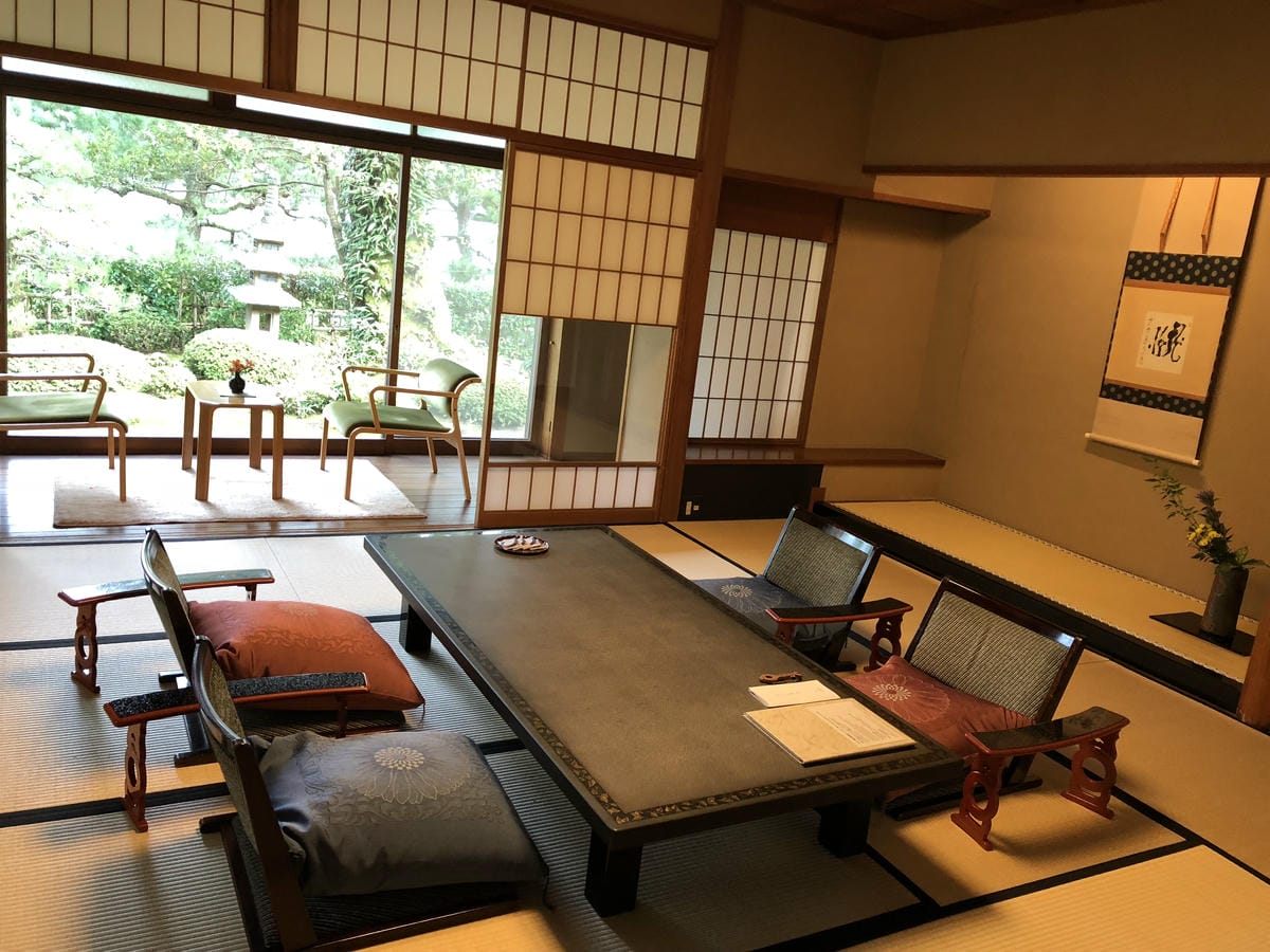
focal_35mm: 29
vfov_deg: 48.2
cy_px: 476
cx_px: 635
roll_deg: -6.5
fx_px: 1064
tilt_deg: -13.1
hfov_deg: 61.7
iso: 40
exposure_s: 1/15
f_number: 1.8
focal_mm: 3.99
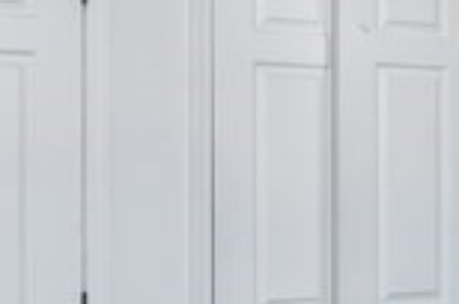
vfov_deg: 13.6
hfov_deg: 18.6
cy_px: 156
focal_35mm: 100
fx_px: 1272
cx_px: 638
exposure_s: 1/1.67
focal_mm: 10
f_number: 8
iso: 100
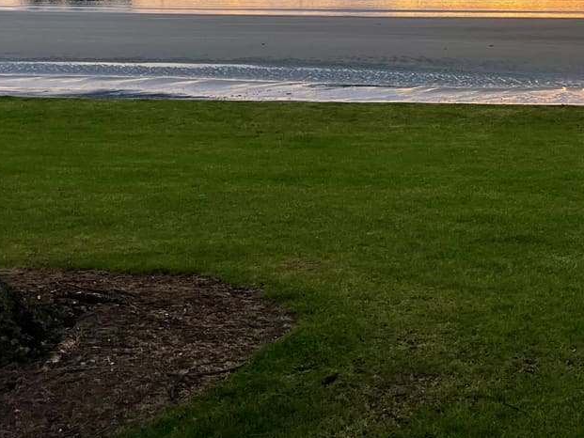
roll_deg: +0.4
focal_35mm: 67
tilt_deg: +2.0
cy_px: -116
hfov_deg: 26.5
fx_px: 1131
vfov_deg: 20.3
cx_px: 652
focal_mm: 5.7
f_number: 1.5
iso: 50
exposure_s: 1/121
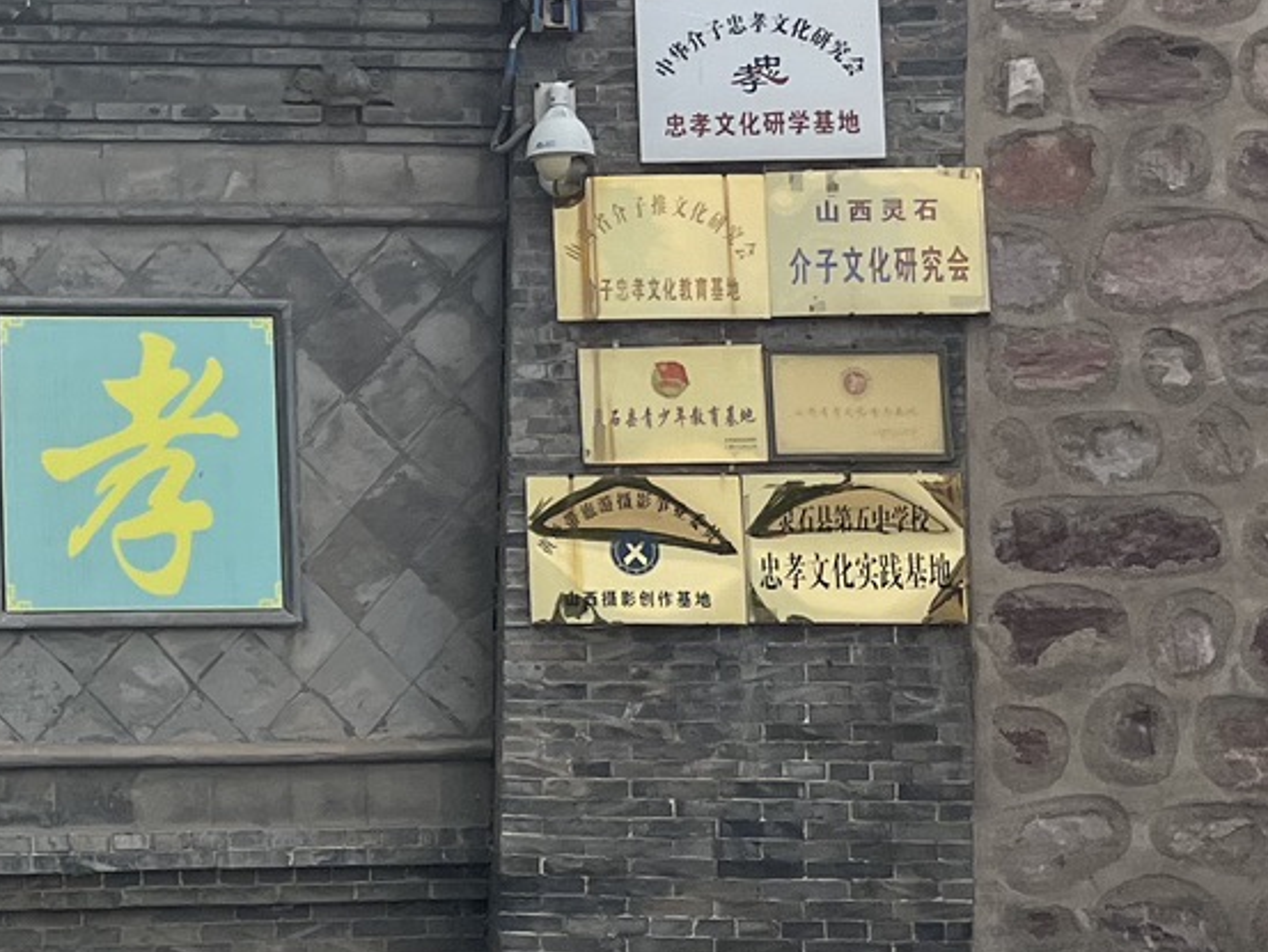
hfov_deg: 18.9
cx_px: -511
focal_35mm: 94
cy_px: 245
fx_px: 3444
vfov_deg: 15.7
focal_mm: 5.1
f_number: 1.6
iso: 50
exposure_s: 1/3311
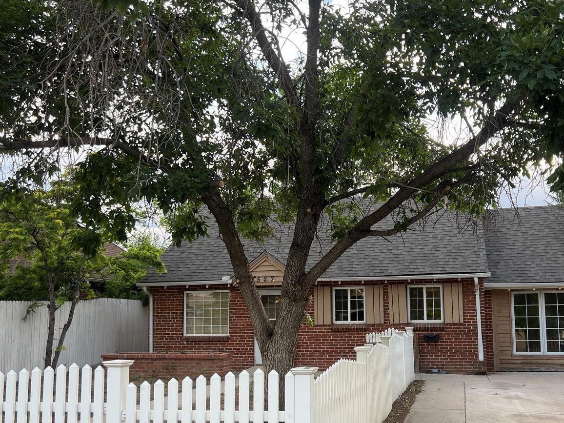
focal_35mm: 36
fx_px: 587
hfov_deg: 51.1
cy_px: 273
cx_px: 333
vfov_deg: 39.3
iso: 40
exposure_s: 1/266
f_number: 1.5
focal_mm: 5.7
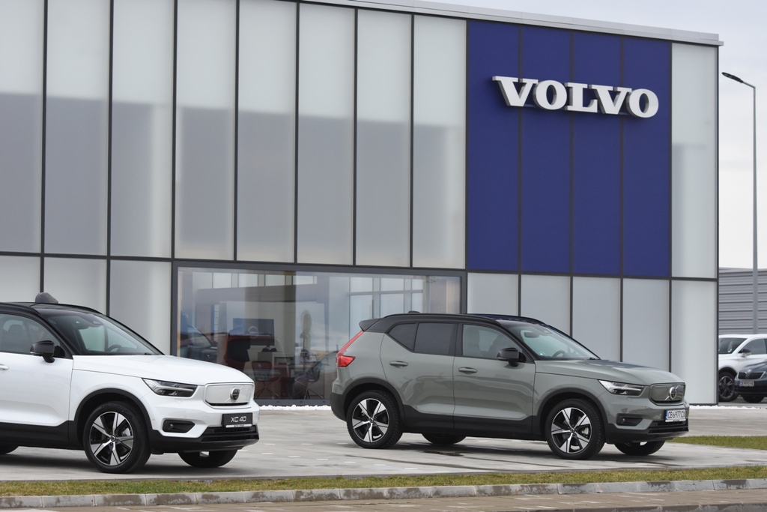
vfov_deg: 11.1
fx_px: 2621
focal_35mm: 123
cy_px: 256
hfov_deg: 16.7
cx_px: 384
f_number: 5
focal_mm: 82
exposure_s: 1/500
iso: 1000
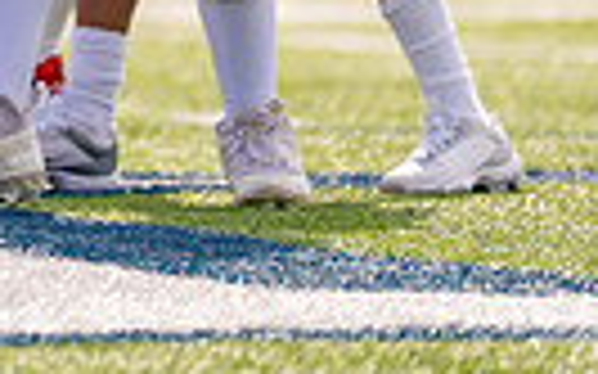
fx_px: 16421
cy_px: -487
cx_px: -531
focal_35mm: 1008
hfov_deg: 2.1
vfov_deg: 1.3
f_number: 2.8
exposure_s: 1/1600
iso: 100
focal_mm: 200
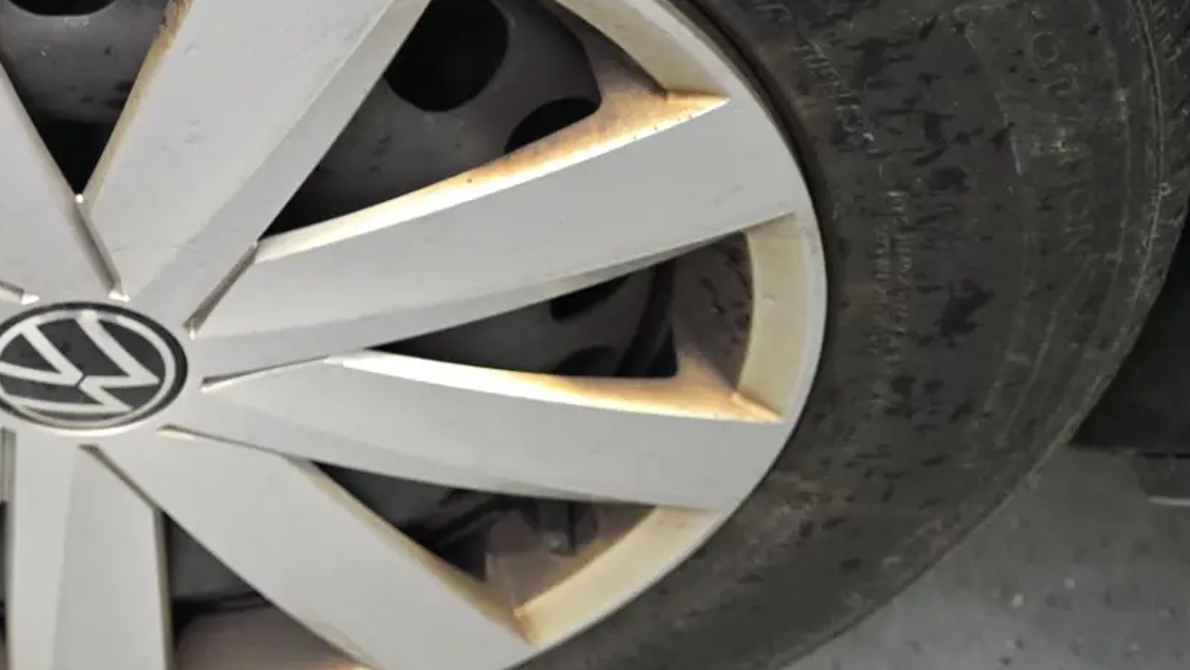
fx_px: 1862
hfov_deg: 32.7
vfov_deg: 20.2
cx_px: 16
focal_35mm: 59
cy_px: 159
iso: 800
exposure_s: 1/100
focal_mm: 6.3
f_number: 1.7
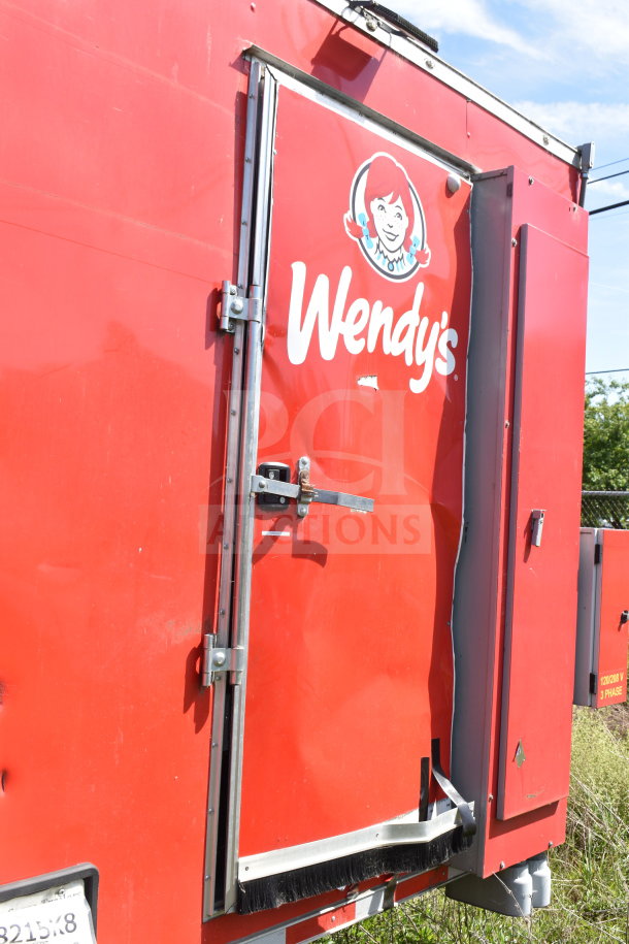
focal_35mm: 38
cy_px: 472
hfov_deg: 35.5
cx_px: 314
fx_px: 983
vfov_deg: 51.3
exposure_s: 1/250
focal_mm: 25
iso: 200
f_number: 8
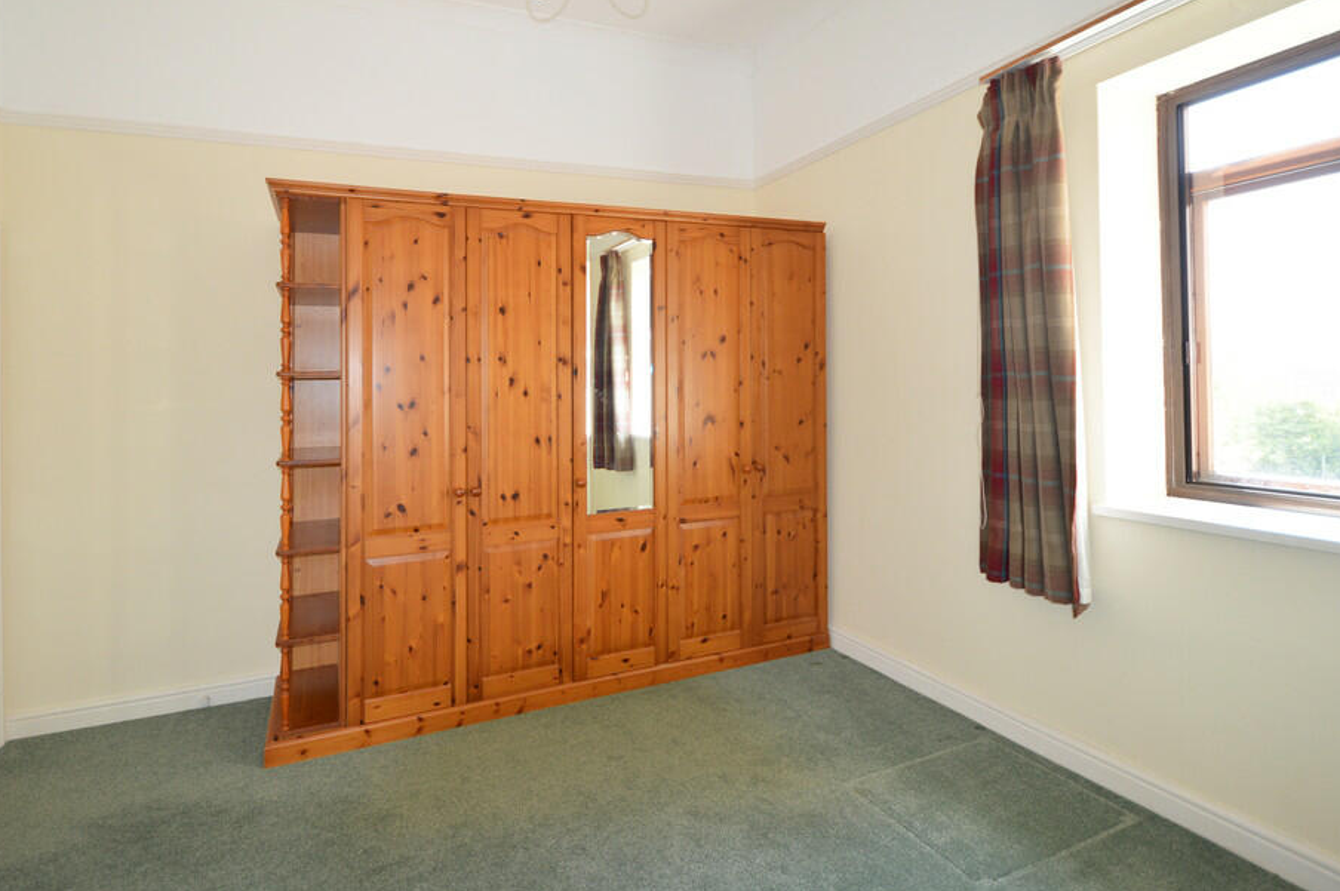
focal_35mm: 17
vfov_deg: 70.2
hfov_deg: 93.1
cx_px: 609
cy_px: 405
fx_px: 632
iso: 400
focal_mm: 10
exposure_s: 1/125
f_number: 4
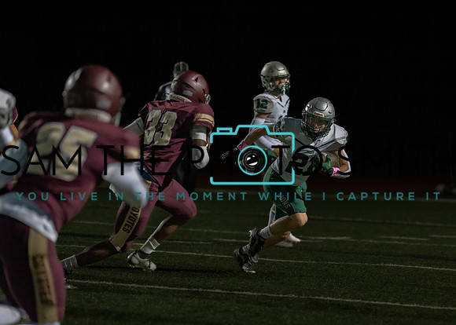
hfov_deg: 7.6
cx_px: 305
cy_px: 199
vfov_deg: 5.5
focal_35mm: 263
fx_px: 3411
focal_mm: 200
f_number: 2.8
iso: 1600
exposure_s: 1/1000
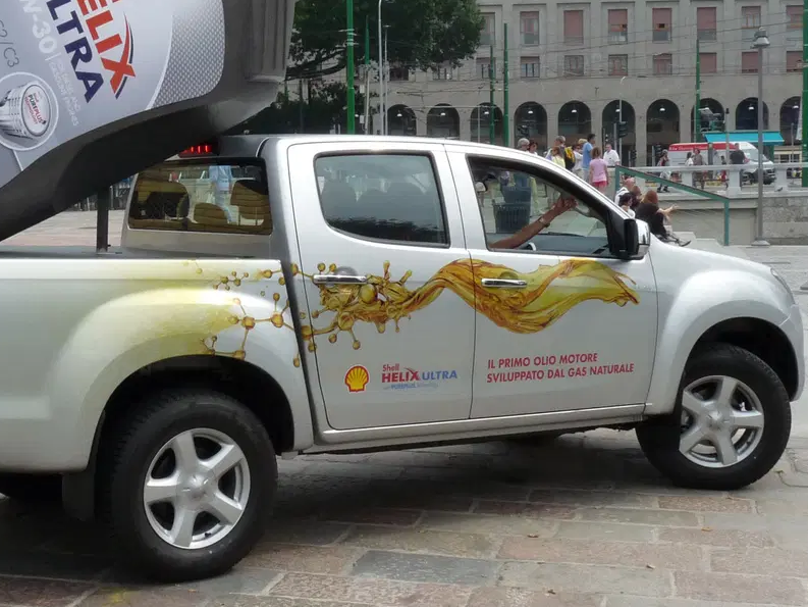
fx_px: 1377
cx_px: 277
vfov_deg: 24.8
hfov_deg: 32.5
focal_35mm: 59
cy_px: 246
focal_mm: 5.9
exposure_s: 1/400
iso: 200
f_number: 7.1
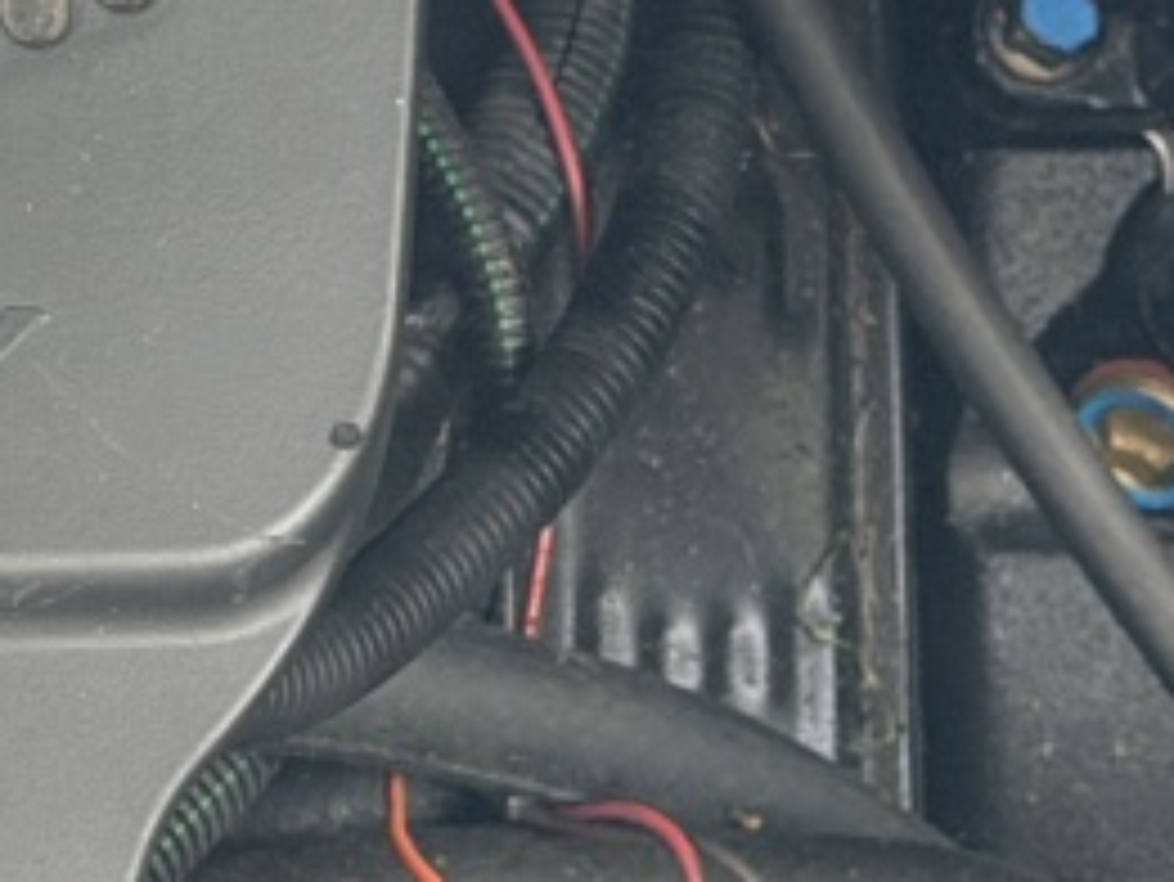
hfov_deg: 7.3
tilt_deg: -76.8
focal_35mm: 265
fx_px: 8992
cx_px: -661
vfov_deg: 5.6
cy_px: -94
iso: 100
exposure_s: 1/60
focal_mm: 6.76
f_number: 1.78
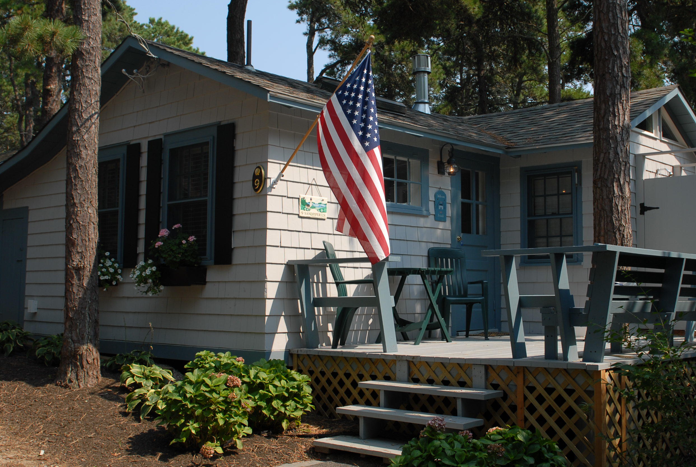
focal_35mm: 42
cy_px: 224
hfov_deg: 46.2
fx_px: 814
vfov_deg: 32.0
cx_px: 397
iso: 100
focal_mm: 24
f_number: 5.6
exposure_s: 1/250
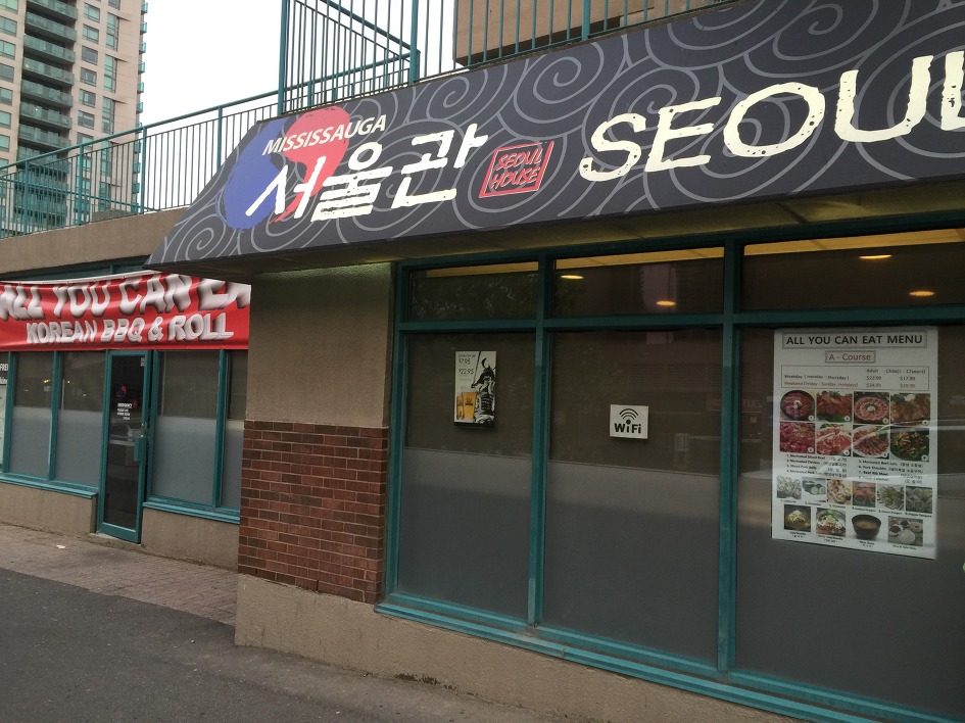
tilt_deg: +1.4
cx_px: 482
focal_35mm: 29
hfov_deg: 61.7
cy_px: 362
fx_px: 808
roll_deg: -3.0
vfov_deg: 48.2
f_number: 2.2
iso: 32
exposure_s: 1/30
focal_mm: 4.15
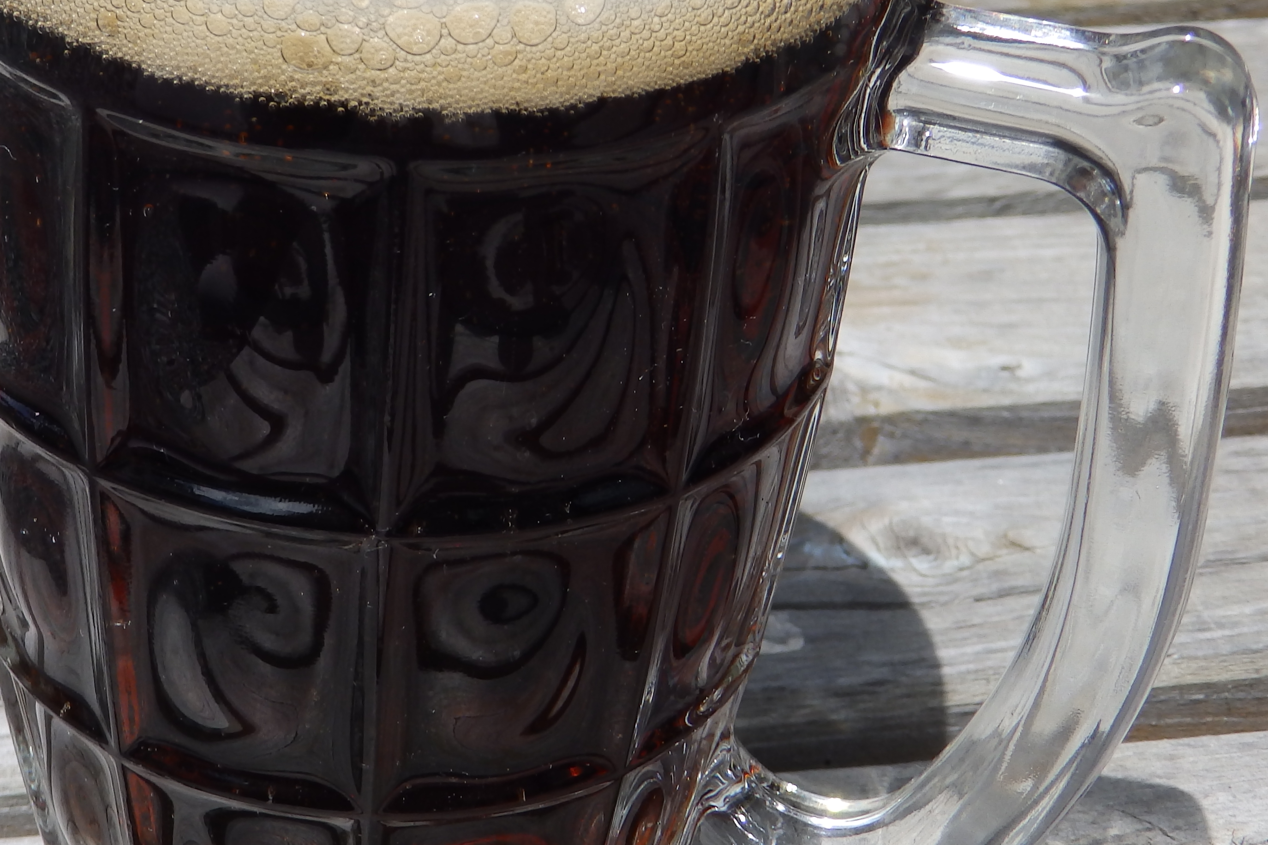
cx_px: 407
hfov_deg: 23.5
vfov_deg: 15.9
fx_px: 3029
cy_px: 306
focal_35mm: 86
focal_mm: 9.6
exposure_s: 1/400
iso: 80
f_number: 4.4
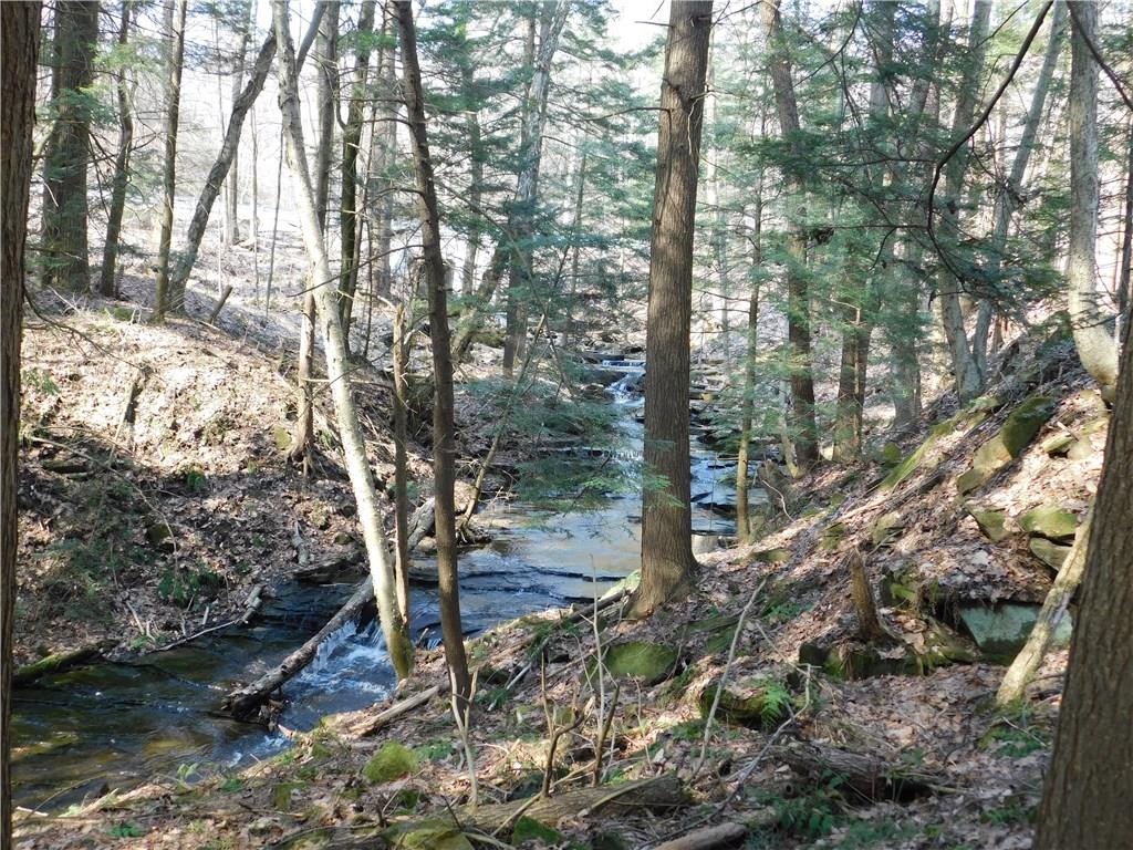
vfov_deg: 36.0
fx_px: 1309
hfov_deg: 46.8
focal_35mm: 40
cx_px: 566
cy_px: 425
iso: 125
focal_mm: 7.1
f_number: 3.6
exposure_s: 1/60
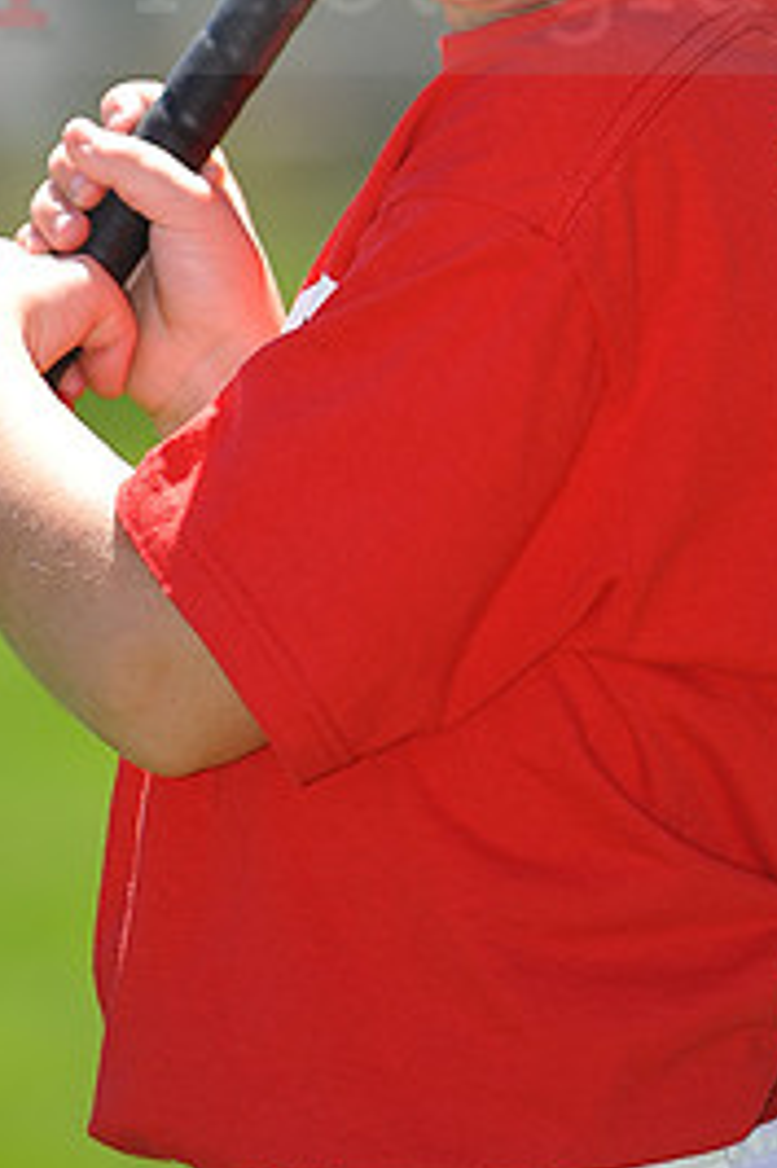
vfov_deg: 4.7
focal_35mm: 436
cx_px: 457
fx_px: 14133
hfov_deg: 3.1
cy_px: -66
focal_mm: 200
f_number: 4.5
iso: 200
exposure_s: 1/640
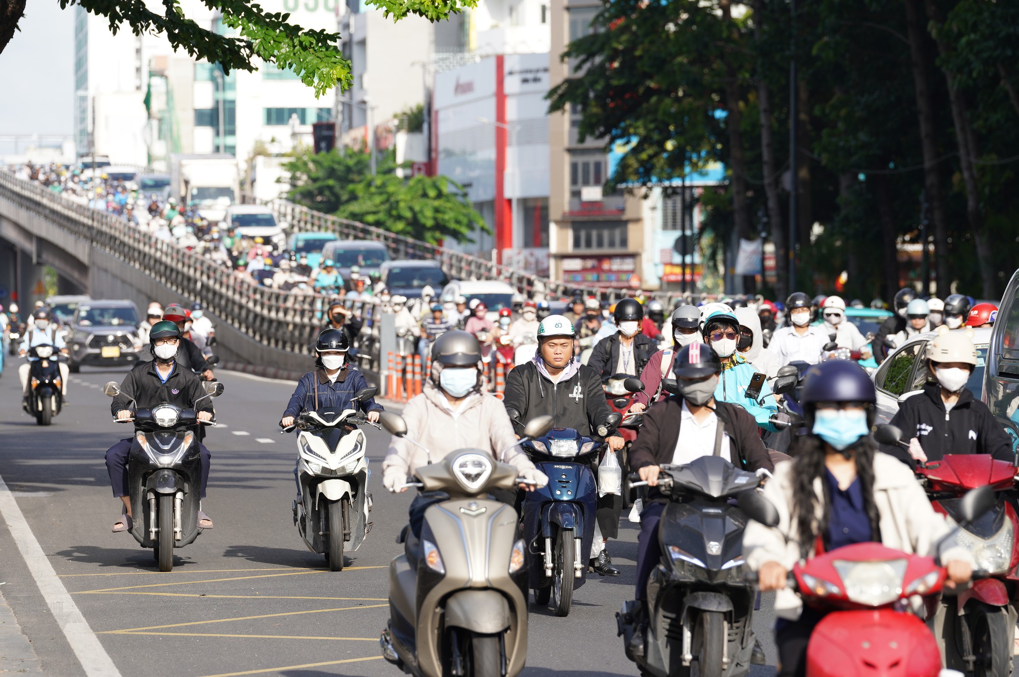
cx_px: 510
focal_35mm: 200
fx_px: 5656
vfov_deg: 6.9
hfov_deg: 10.3
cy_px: 338
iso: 100
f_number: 5.6
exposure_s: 1/250
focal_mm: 200
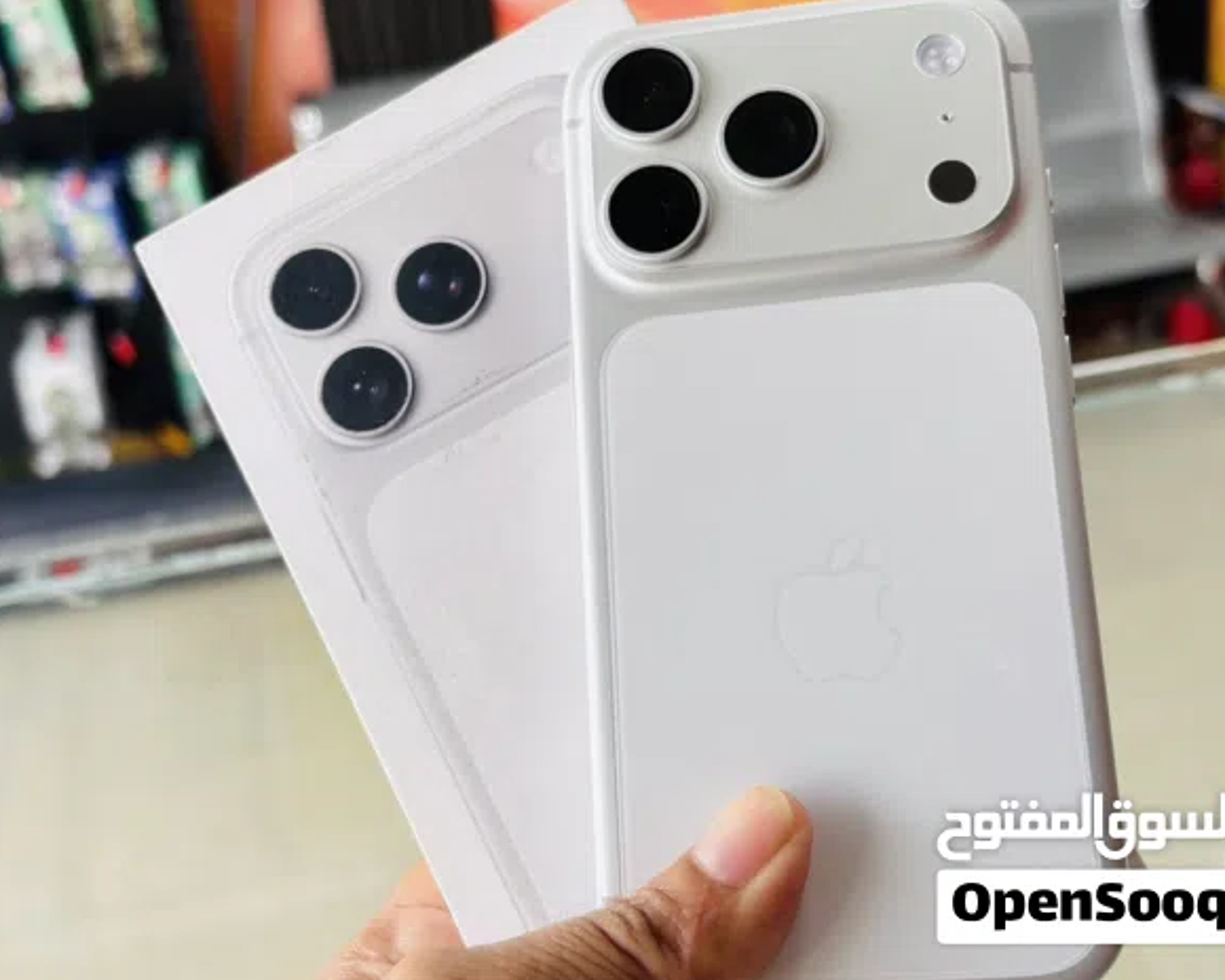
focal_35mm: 28
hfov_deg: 62.2
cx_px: 619
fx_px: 1015
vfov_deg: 51.5
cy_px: 488
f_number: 1.6
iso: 40
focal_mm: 5.96
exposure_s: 1/163
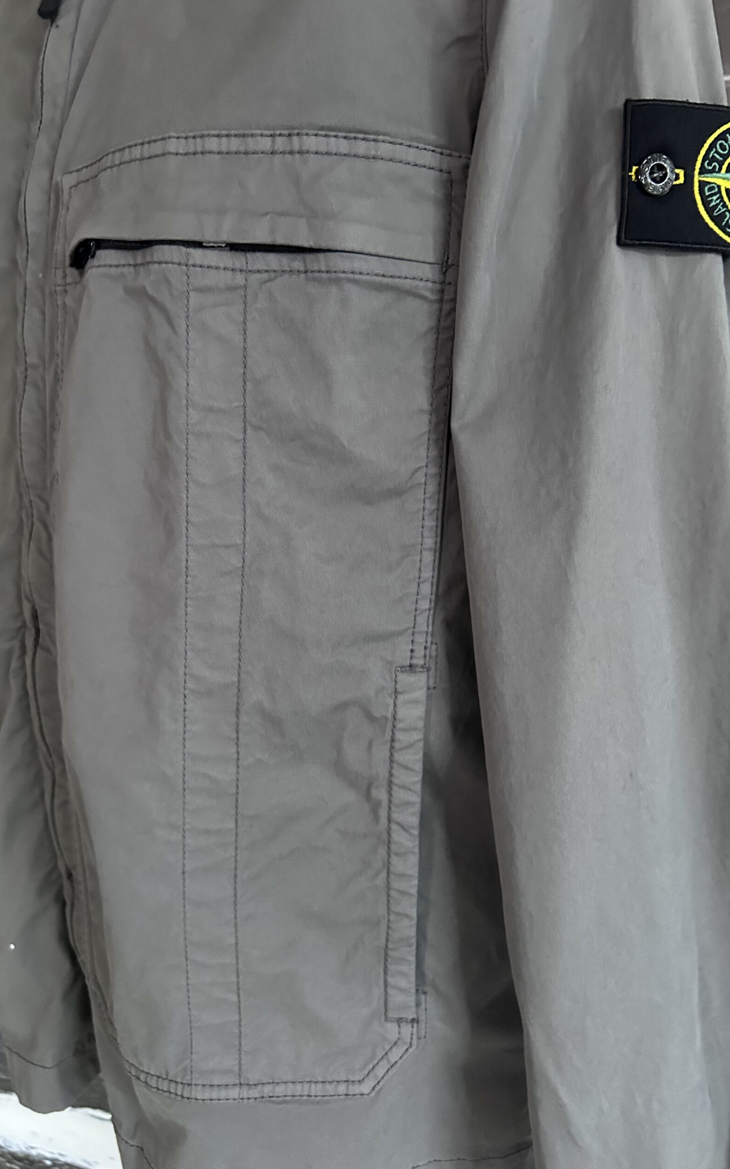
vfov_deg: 66.5
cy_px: 592
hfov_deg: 44.5
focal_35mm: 28
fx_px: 891
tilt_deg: -12.4
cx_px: 368
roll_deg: +1.3
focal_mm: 5.7
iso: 640
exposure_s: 1/33
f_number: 1.5
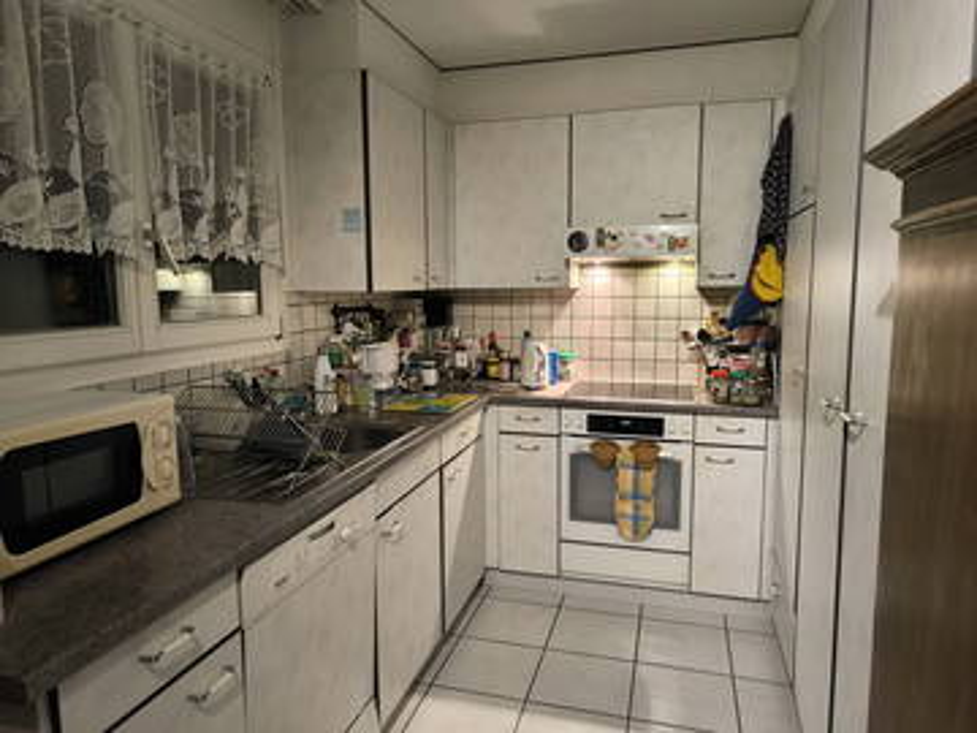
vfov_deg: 58.9
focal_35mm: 23
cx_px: 488
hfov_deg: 73.9
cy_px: 366
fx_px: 649
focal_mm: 6.14
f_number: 1.65
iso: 1000
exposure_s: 1/25
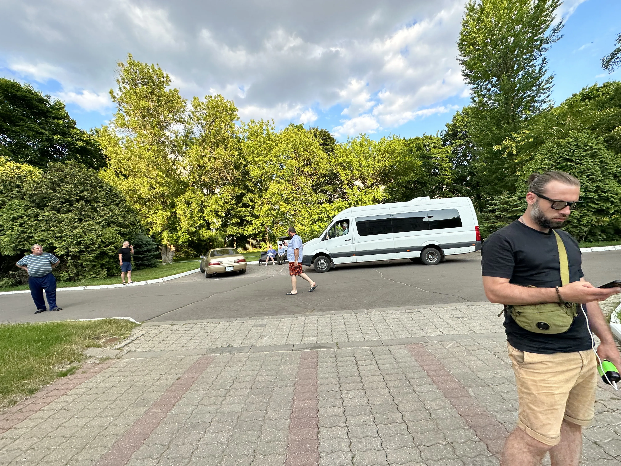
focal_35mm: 14
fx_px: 251
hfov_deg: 102.1
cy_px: 233
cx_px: 310
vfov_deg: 85.7
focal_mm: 2.22
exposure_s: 1/399
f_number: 2.2
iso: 40
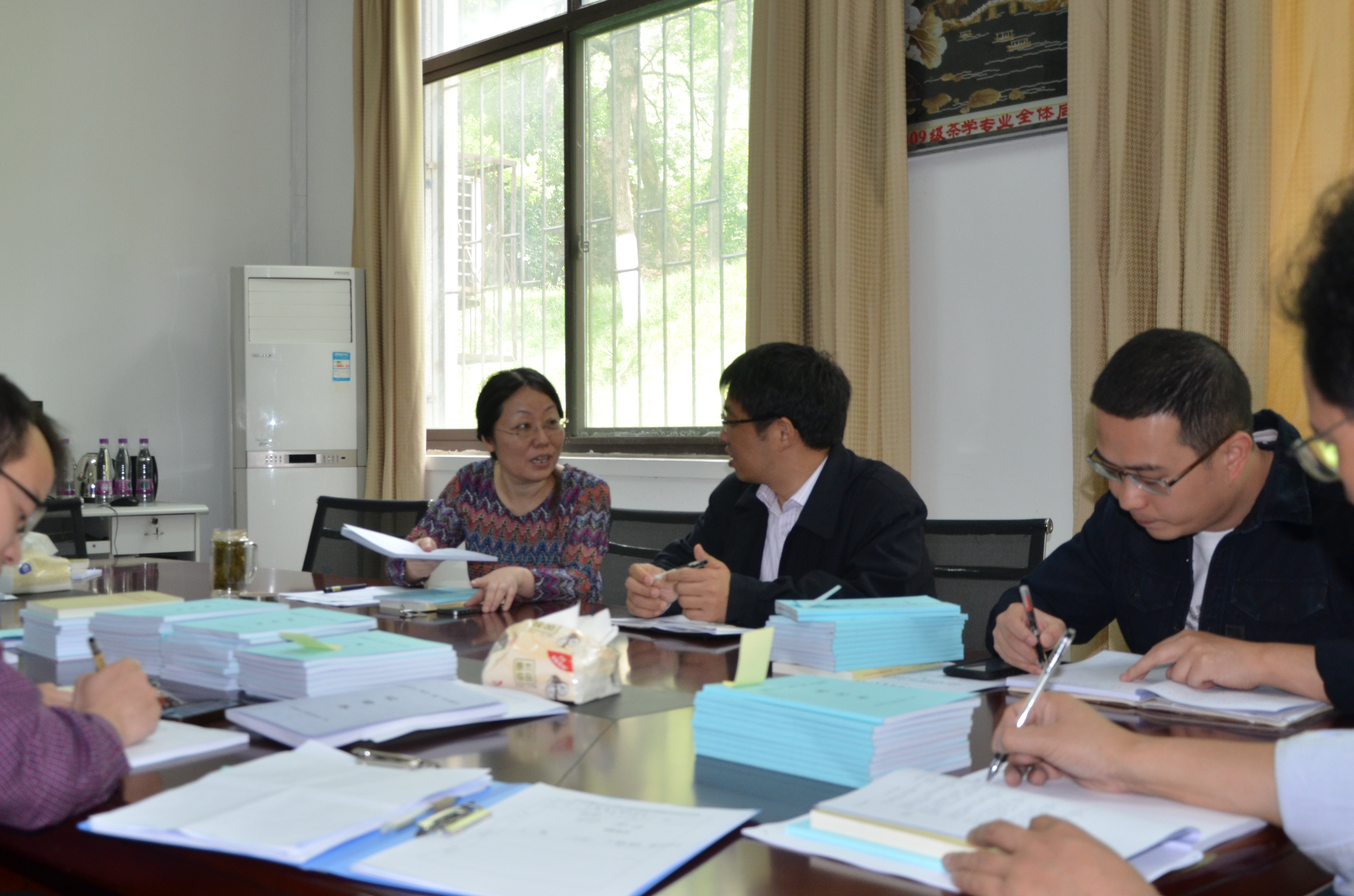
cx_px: 582
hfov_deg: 48.8
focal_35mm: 40
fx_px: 1487
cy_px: 445
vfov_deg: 33.5
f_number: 3.8
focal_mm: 21
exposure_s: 1/60
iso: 560
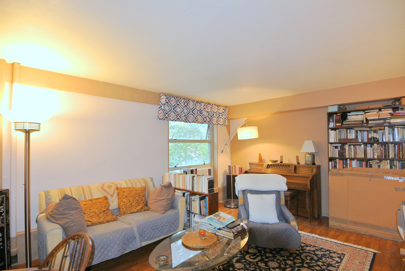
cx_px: 202
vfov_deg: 67.5
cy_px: 136
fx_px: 203
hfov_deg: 89.9
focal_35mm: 18
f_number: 3.5
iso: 400
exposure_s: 1/60
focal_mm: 6.7
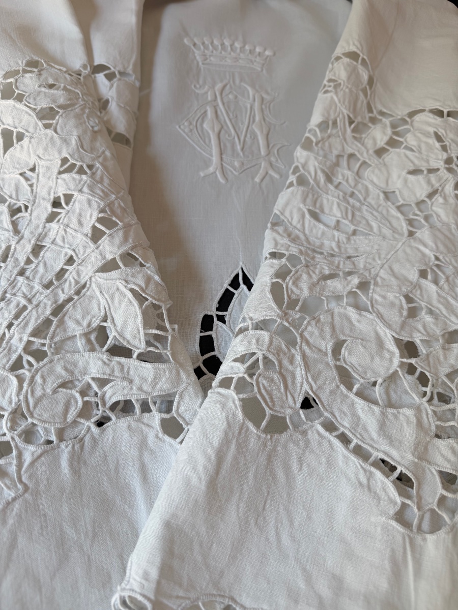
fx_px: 423
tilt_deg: -59.5
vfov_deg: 71.6
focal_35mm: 24
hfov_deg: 56.8
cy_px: 305
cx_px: 229
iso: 50
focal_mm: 6.76
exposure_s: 1/126
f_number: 1.78
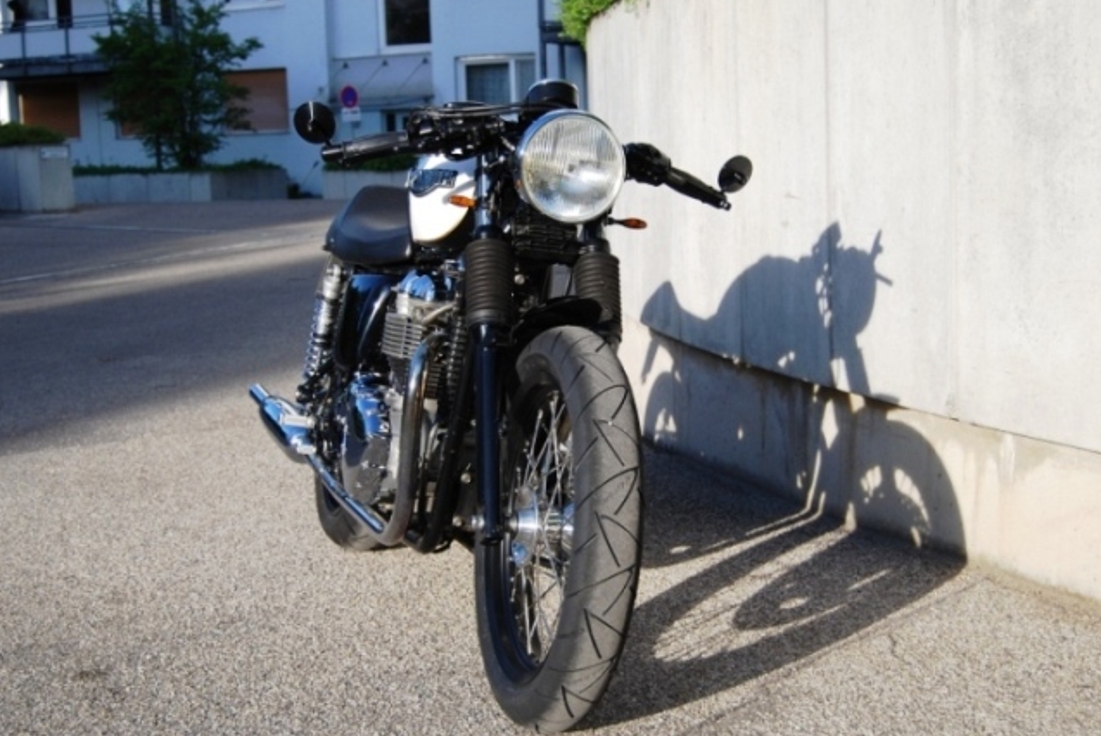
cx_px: 546
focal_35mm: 53
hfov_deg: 37.8
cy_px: 365
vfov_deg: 25.8
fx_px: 1609
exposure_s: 1/640
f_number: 4.5
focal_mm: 31
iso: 200
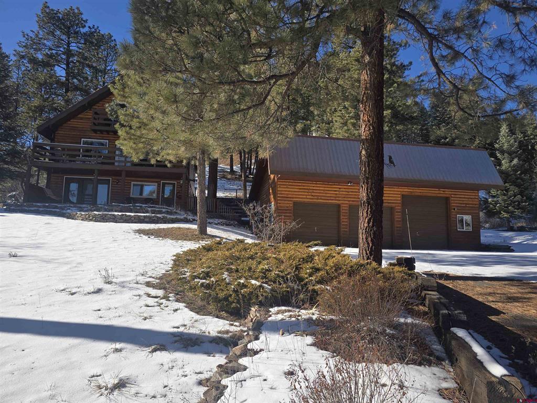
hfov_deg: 73.9
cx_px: 268
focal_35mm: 23
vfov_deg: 58.9
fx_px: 357
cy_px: 202
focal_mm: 6.3
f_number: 1.7
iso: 12
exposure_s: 1/593
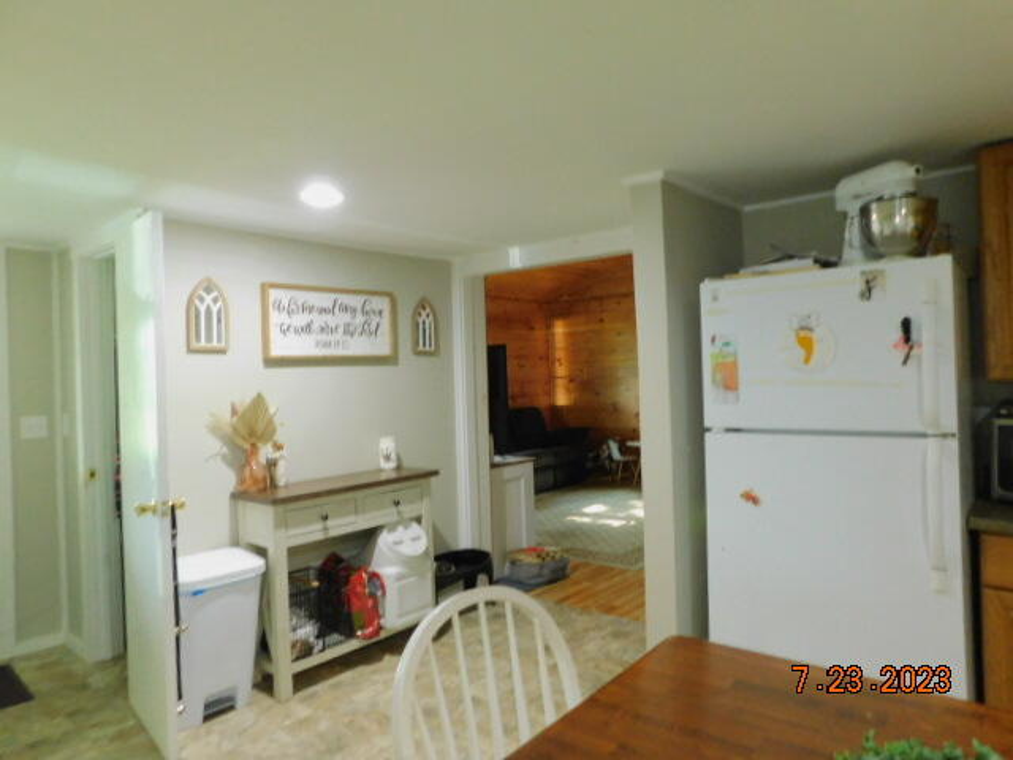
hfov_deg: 73.9
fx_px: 673
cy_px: 380
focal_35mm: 23
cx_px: 506
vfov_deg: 58.9
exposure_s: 1/15
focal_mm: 4
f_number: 3
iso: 400
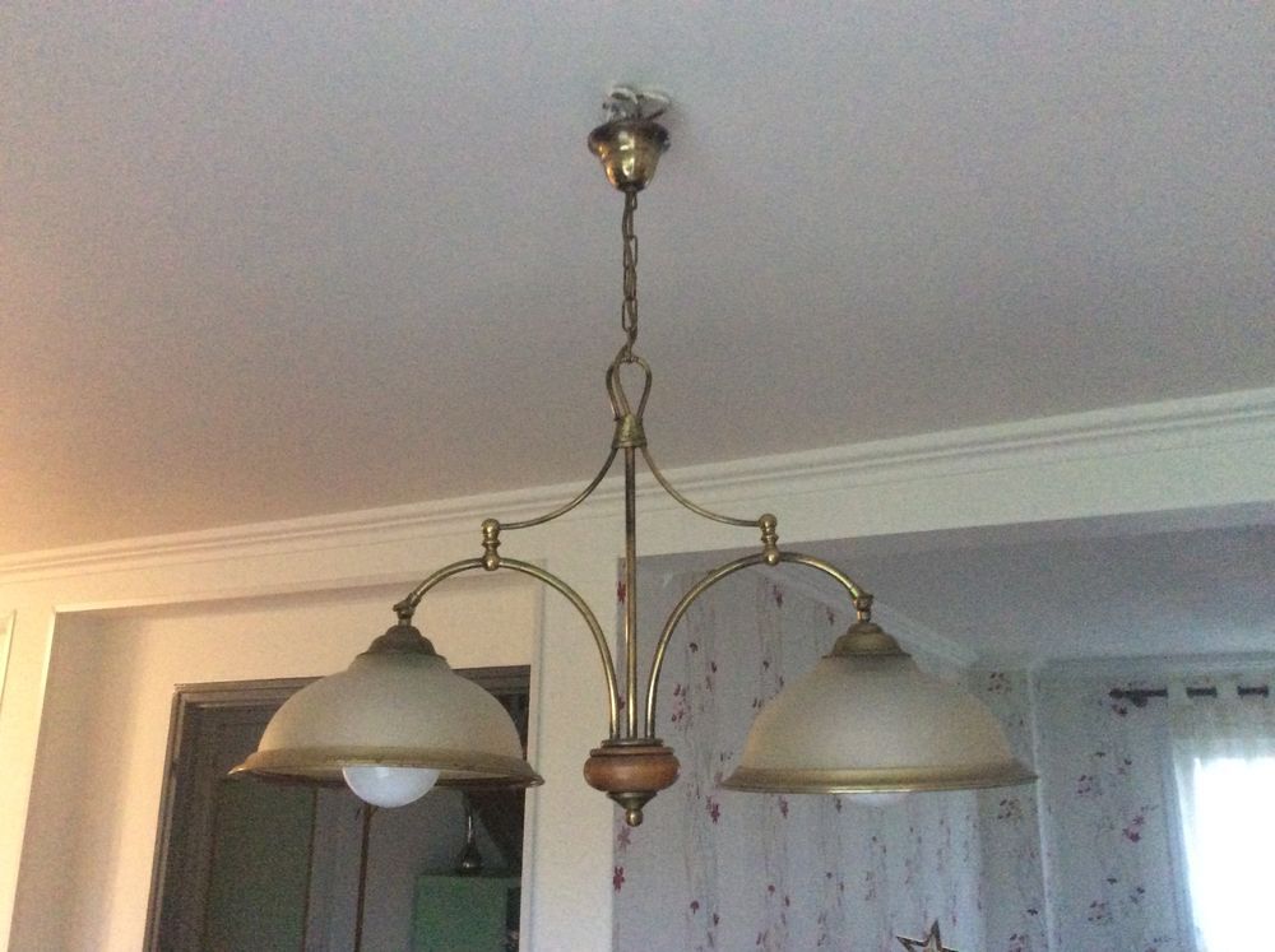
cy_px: 476
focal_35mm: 32
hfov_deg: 56.9
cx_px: 638
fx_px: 1177
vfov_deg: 44.1
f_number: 2.4
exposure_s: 1/17
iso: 400
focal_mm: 3.3
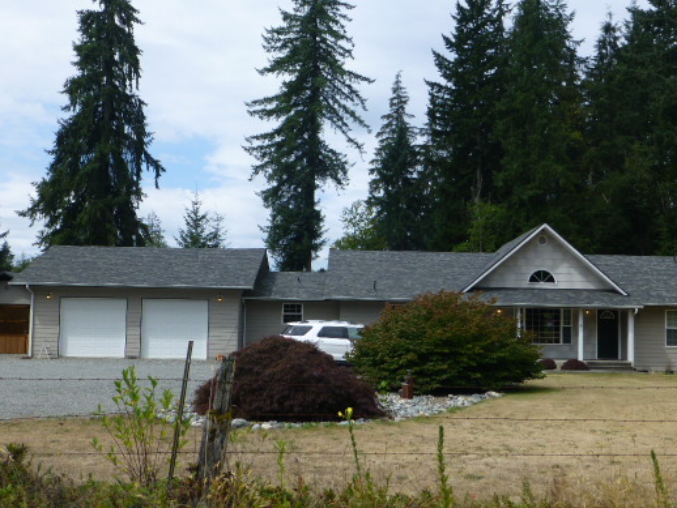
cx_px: 362
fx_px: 822
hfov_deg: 44.7
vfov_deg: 34.4
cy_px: 251
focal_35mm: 42
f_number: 3.7
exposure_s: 1/800
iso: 100
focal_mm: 6.1
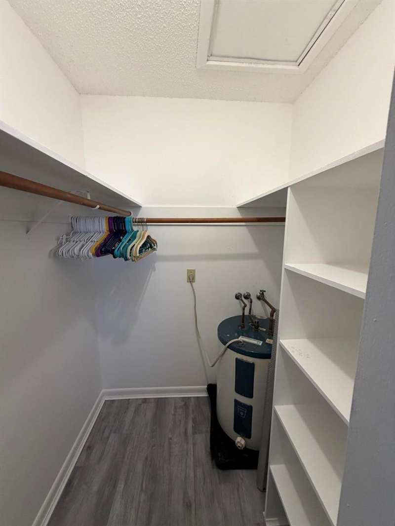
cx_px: 198
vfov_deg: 102.1
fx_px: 213
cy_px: 263
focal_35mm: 14
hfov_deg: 85.7
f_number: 2.2
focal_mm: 2.22
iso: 200
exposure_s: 1/120
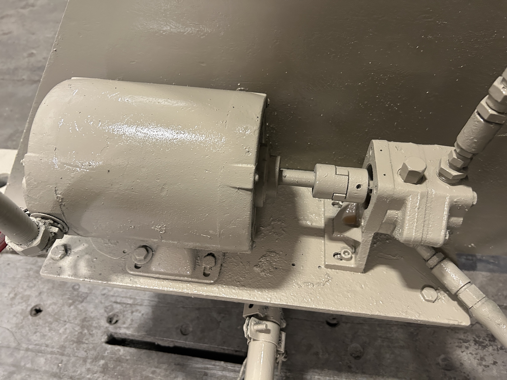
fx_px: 381
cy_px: 190
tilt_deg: -49.3
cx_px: 254
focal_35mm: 26
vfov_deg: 53.1
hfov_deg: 67.3
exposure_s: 1/60
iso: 400
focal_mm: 5.7
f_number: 1.5
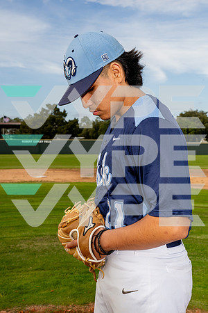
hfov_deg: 27.0
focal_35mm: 50
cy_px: 156
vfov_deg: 39.6
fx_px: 433
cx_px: 104
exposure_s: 1/250
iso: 160
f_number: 11
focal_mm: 50
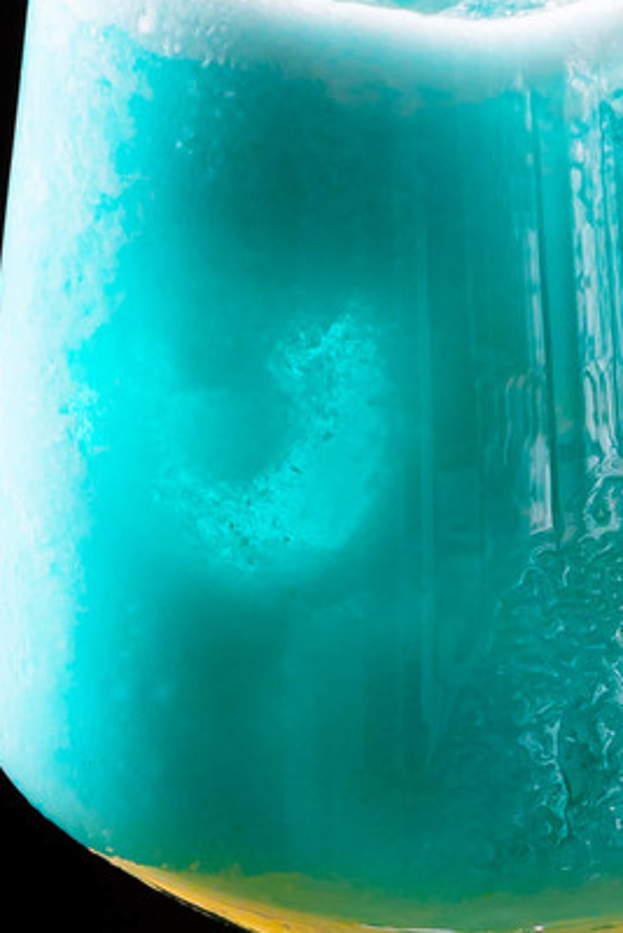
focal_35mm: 465
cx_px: 474
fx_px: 12066
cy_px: 387
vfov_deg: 4.4
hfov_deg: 3.0
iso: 100
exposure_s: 1/100
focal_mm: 69
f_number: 13
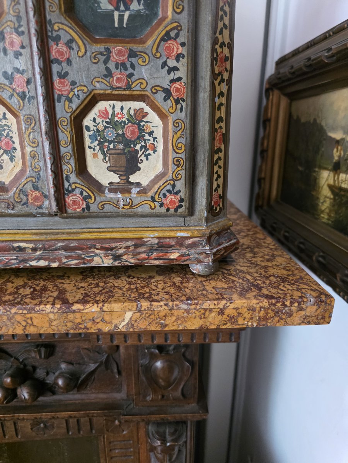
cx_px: 174
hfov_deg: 58.9
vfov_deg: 73.9
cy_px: 232
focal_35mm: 23
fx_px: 308
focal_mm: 6.3
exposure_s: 1/100
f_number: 1.7
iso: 1600
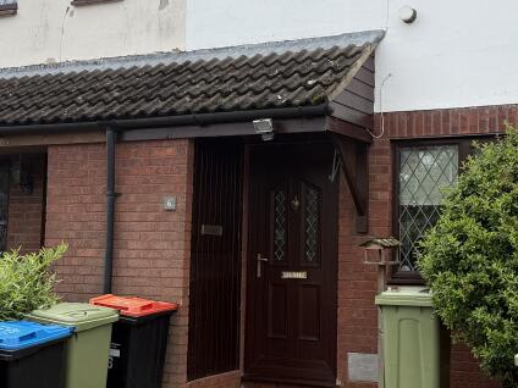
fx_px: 868
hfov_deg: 33.2
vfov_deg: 25.2
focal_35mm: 58
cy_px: 173
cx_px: 293
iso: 100
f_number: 1.78
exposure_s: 1/2907
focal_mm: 6.76
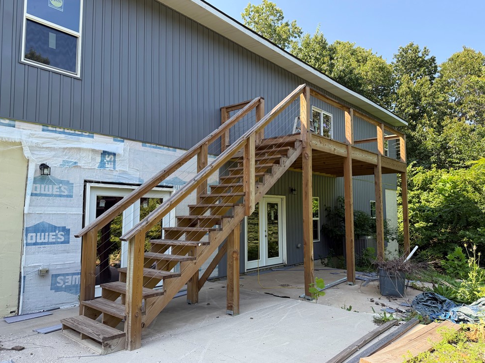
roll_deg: +0.4
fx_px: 350
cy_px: 181
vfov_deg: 54.9
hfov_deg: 69.4
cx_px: 248
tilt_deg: +5.3
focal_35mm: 25
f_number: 1.78
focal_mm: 6.76
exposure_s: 1/967
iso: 100
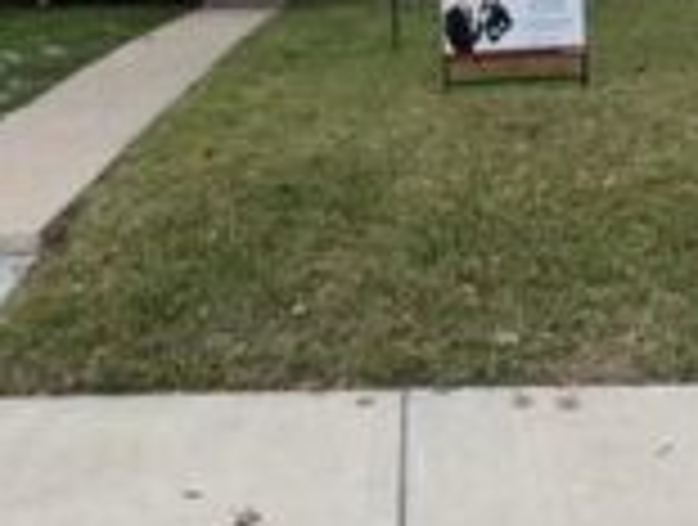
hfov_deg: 39.6
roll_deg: -0.6
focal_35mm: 48
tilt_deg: -2.1
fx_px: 970
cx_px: 331
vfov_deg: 28.5
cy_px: 0
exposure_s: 1/2304
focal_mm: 2.22
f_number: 2.2
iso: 32
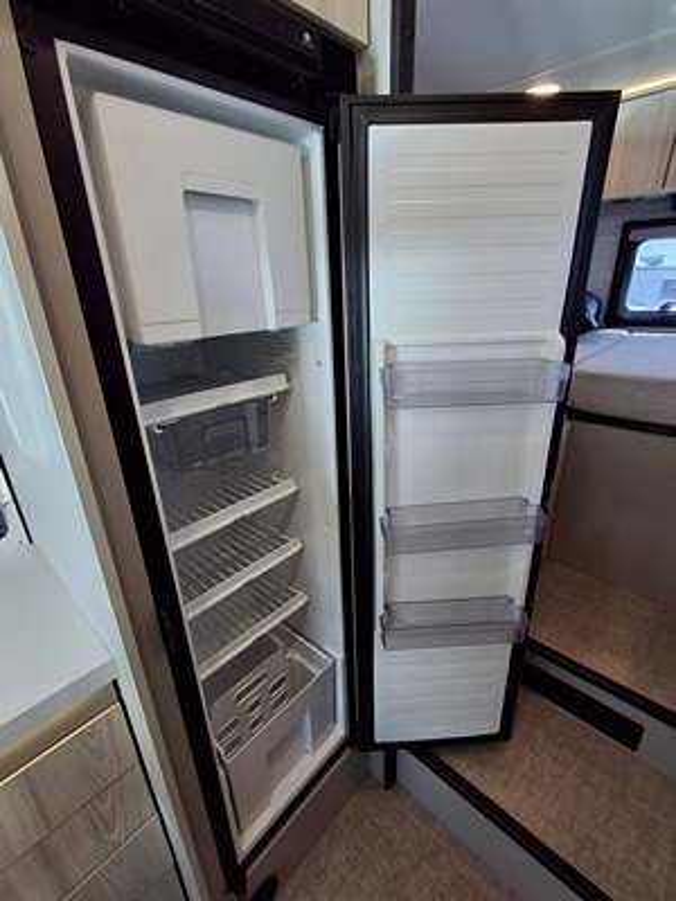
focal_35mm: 16
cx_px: 338
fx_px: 417
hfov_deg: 78.1
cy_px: 450
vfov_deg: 94.5
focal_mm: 1.64
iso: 50
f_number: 2.2
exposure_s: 1/40
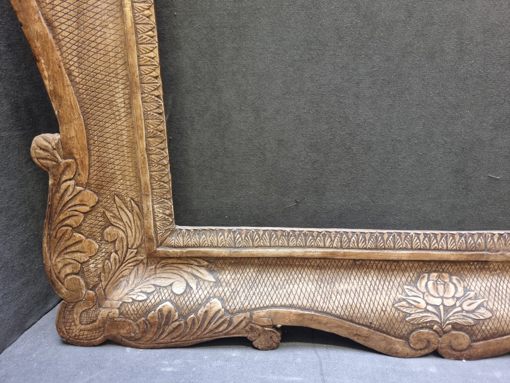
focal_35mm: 24
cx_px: 255
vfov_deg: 56.8
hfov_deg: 71.6
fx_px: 354
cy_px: 192
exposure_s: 1/50
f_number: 1.8
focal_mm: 6.7
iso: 640
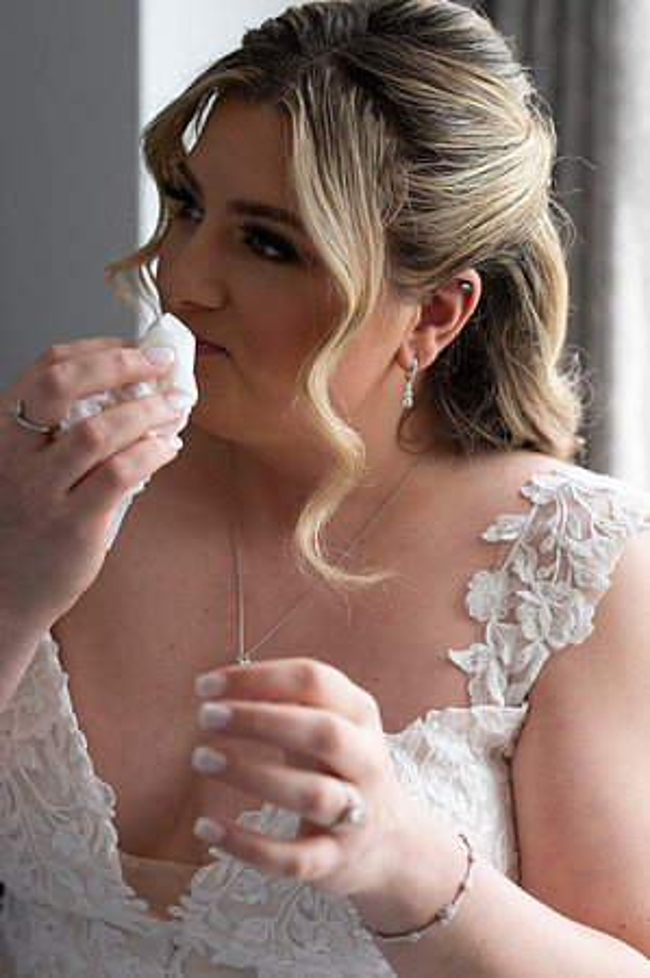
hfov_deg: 16.0
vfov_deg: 23.9
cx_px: 325
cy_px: 489
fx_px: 2307
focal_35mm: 85
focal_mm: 85
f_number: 4
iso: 1600
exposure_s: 1/800
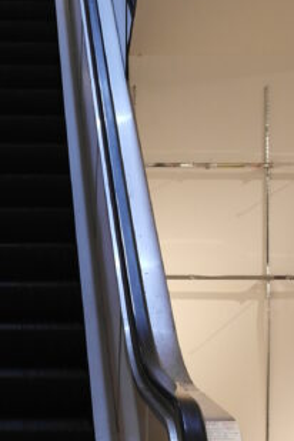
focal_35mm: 112
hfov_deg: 12.1
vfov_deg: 18.2
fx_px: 1372
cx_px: 23
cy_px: 170
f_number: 3.5
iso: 400
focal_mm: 20
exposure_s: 1/30
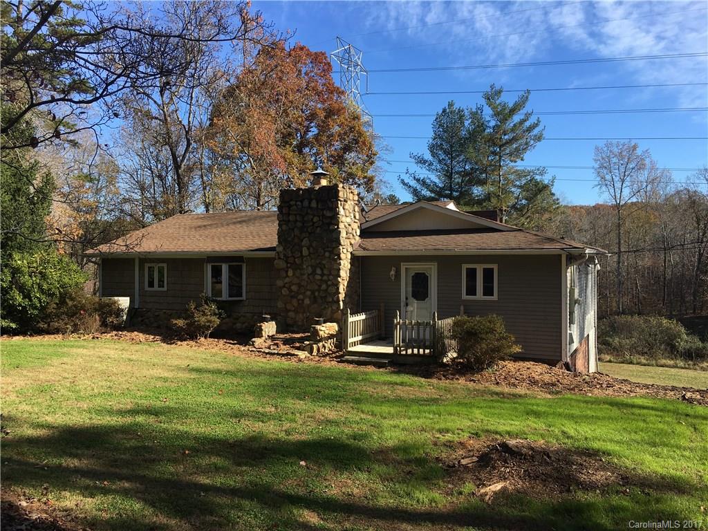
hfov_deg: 61.7
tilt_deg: -0.9
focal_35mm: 29
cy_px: 266
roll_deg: +0.2
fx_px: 593
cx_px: 354
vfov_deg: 48.2
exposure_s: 1/855
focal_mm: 4.15
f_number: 2.2
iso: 25
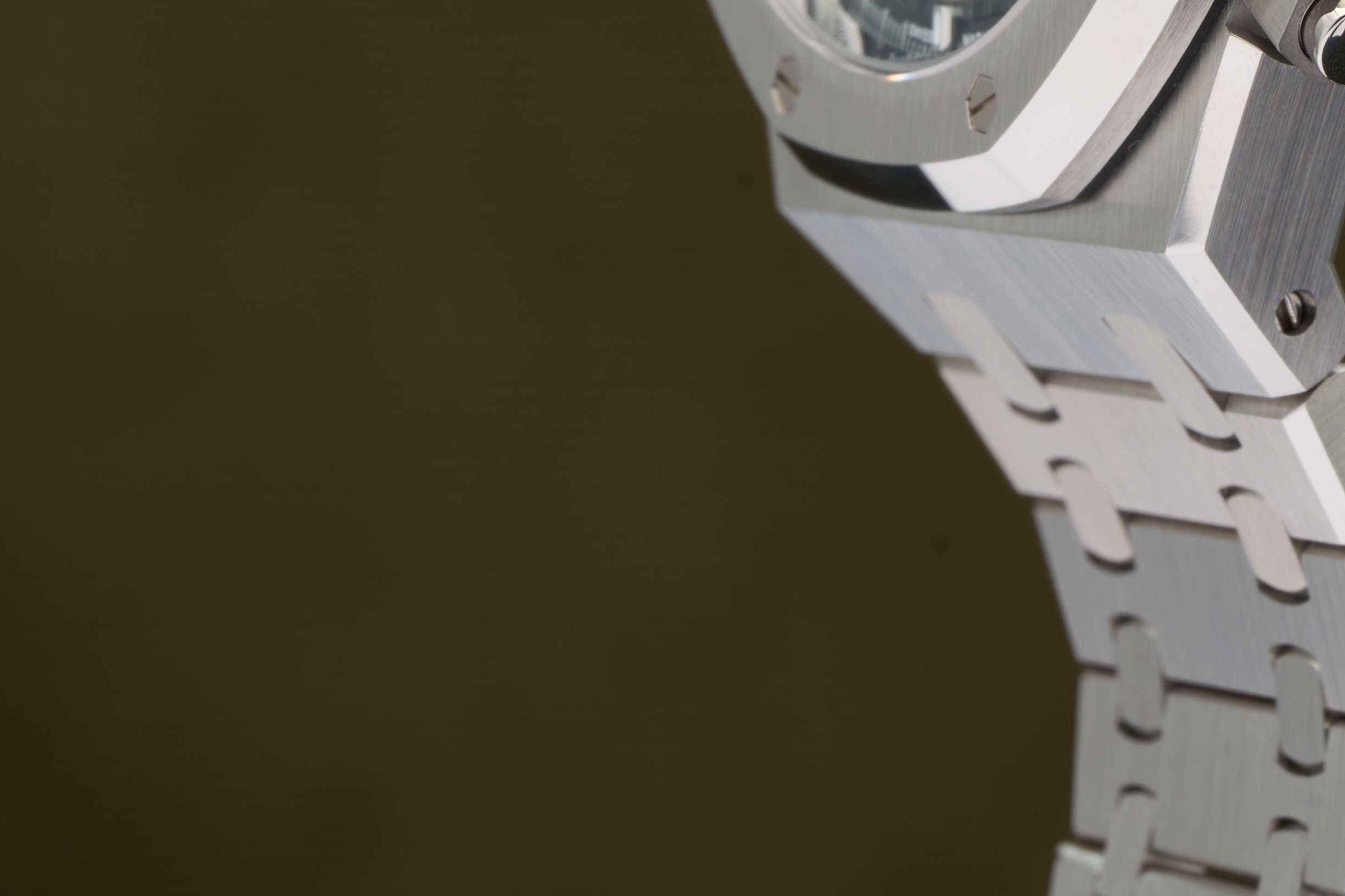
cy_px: -365
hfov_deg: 7.2
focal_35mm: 285
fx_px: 10646
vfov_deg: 4.8
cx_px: 1192
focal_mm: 100
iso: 125
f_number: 16
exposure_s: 1/125
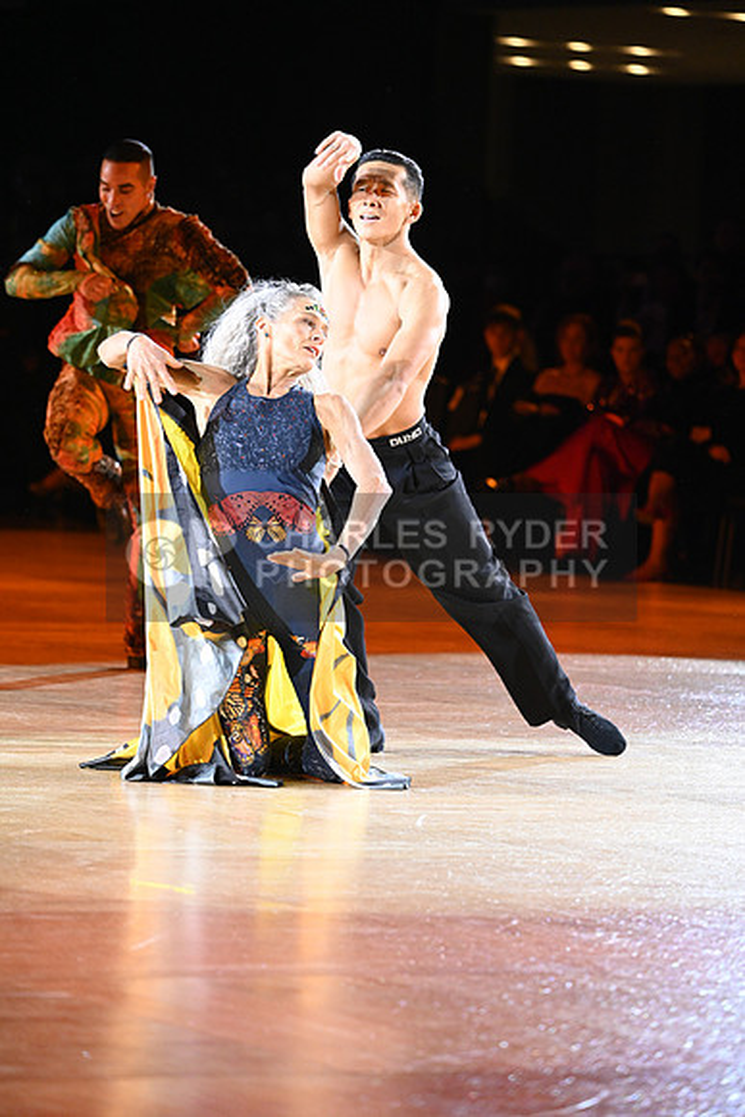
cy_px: 558
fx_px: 5739
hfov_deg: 7.4
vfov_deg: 11.1
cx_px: 372
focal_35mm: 185
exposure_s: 1/320
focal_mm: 185
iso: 3200
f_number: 5
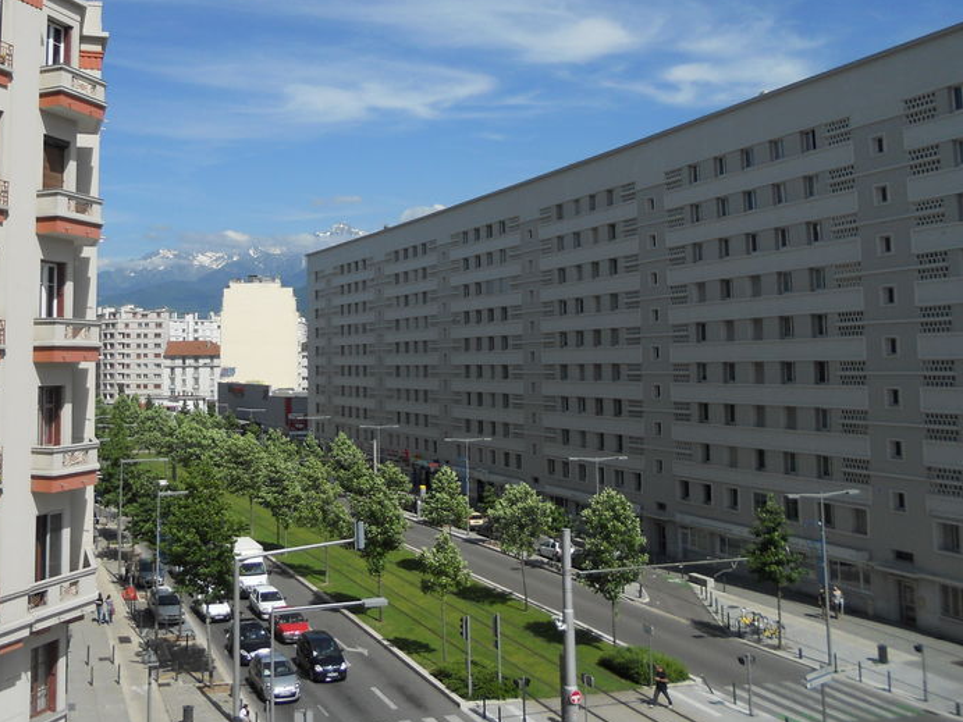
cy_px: 236
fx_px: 1085
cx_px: 301
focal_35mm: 39
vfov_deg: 36.4
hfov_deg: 46.9
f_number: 3.2
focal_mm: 4.9
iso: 80
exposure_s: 1/1250
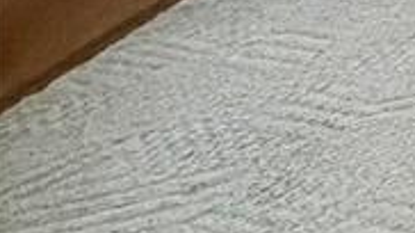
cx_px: 1161
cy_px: -637
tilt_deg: -0.7
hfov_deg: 12.6
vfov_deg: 8.6
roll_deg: -1.4
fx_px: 946
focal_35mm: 86
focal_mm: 2.22
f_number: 2.2
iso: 250
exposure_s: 1/60
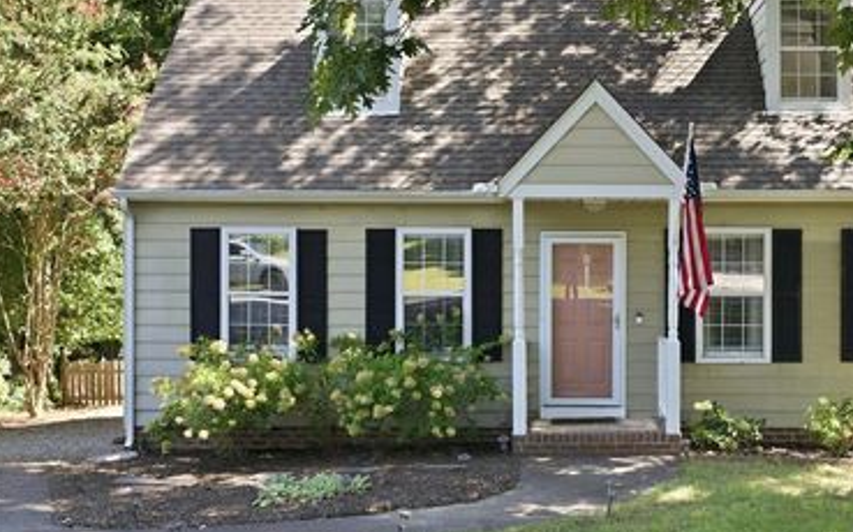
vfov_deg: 27.0
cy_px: 230
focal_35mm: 48
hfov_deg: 41.6
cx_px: 564
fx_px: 1108
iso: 250
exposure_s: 1/50
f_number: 7.1
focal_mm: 34.5
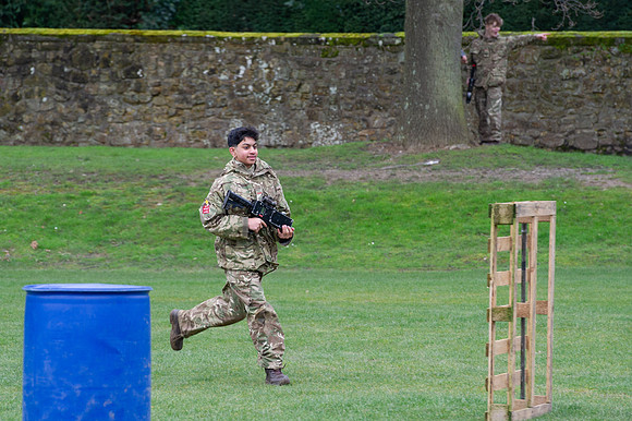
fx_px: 4501
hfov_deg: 8.0
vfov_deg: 5.3
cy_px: 250
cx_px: 297
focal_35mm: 257
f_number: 6.3
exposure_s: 1/250
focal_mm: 200
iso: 720
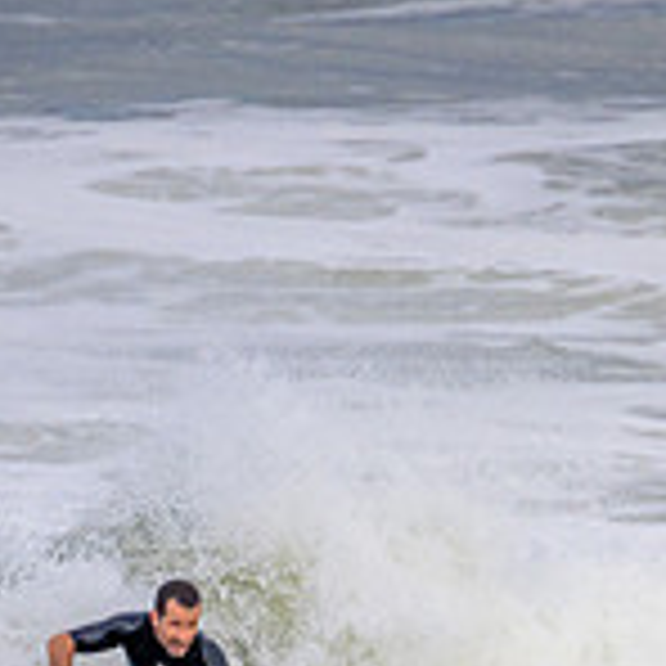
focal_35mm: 2672
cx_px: 216
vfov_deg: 0.7
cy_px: 857
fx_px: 58162
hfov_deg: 0.7
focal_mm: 800
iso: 640
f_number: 11
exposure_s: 1/2000
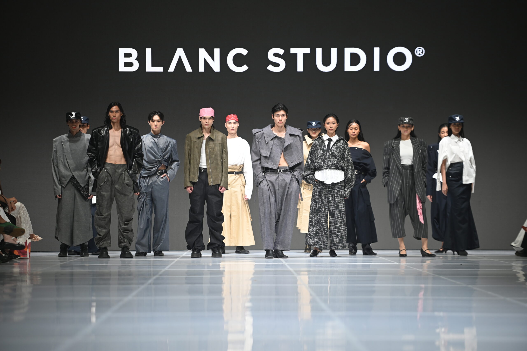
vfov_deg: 8.6
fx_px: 2340
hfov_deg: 12.8
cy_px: 176
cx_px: 264
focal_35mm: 160
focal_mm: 160
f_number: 2.8
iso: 640
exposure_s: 1/400
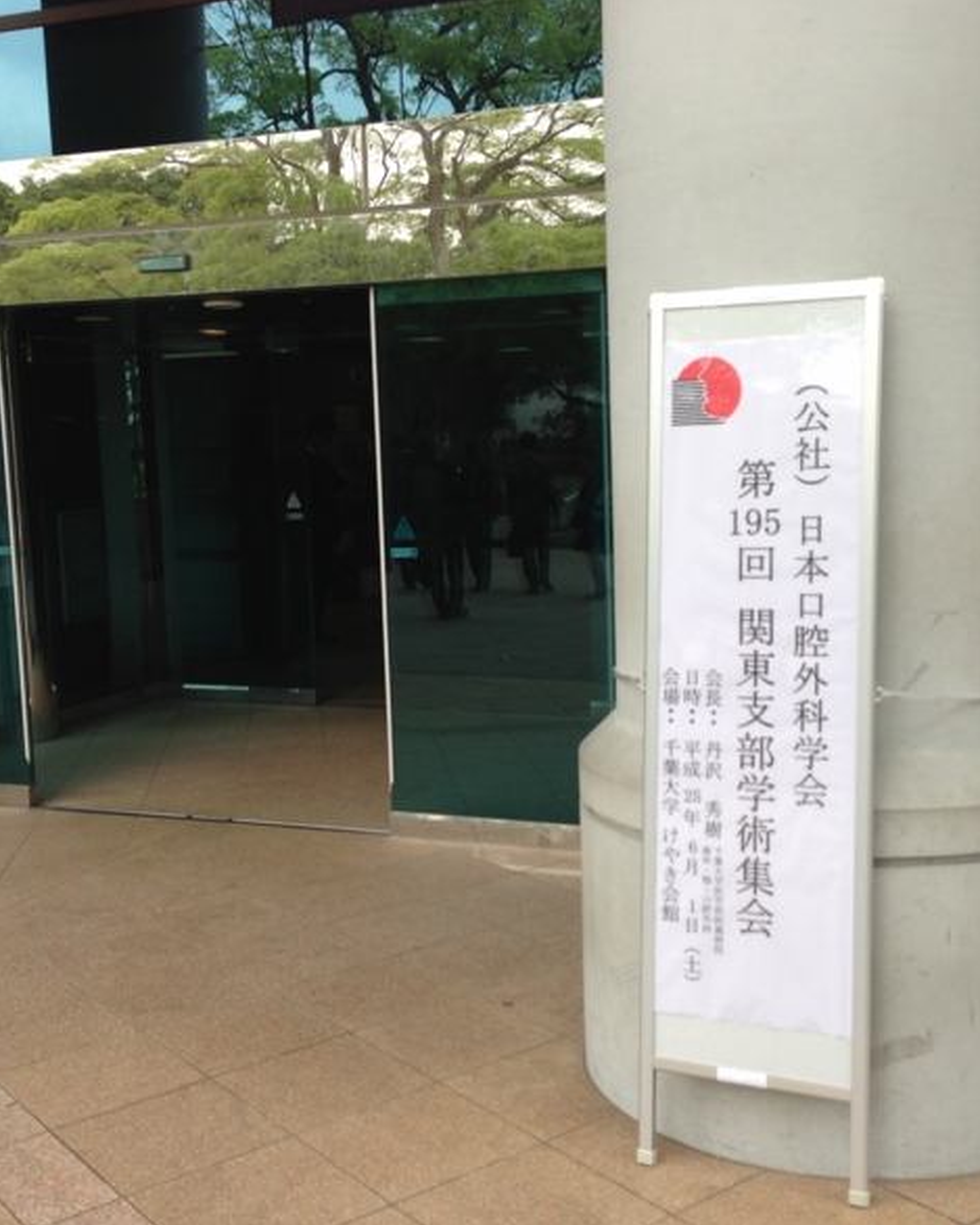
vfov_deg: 42.0
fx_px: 1595
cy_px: 623
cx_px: 499
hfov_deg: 34.2
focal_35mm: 44
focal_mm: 4.13
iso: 50
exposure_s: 1/120
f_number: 2.4
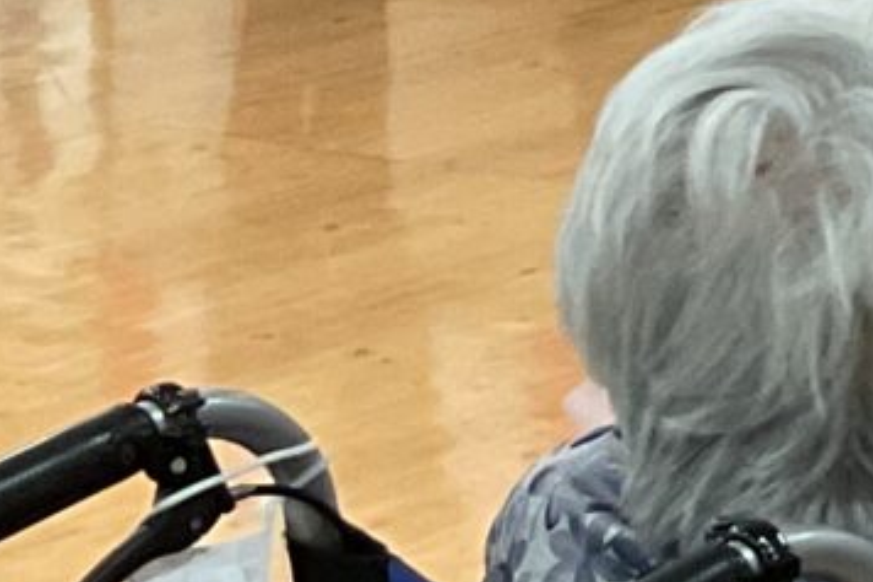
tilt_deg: -5.3
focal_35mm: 217
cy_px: -479
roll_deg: +0.2
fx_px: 5260
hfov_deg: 8.3
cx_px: 2457
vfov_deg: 6.2
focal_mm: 3
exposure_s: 1/60
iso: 125
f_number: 1.8
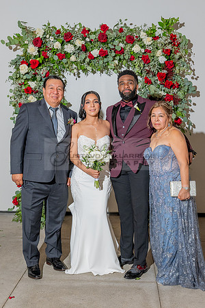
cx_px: 102
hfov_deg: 27.3
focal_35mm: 50
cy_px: 154
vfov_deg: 40.0
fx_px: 423
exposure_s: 1/200
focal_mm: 33
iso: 800
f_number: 5.6
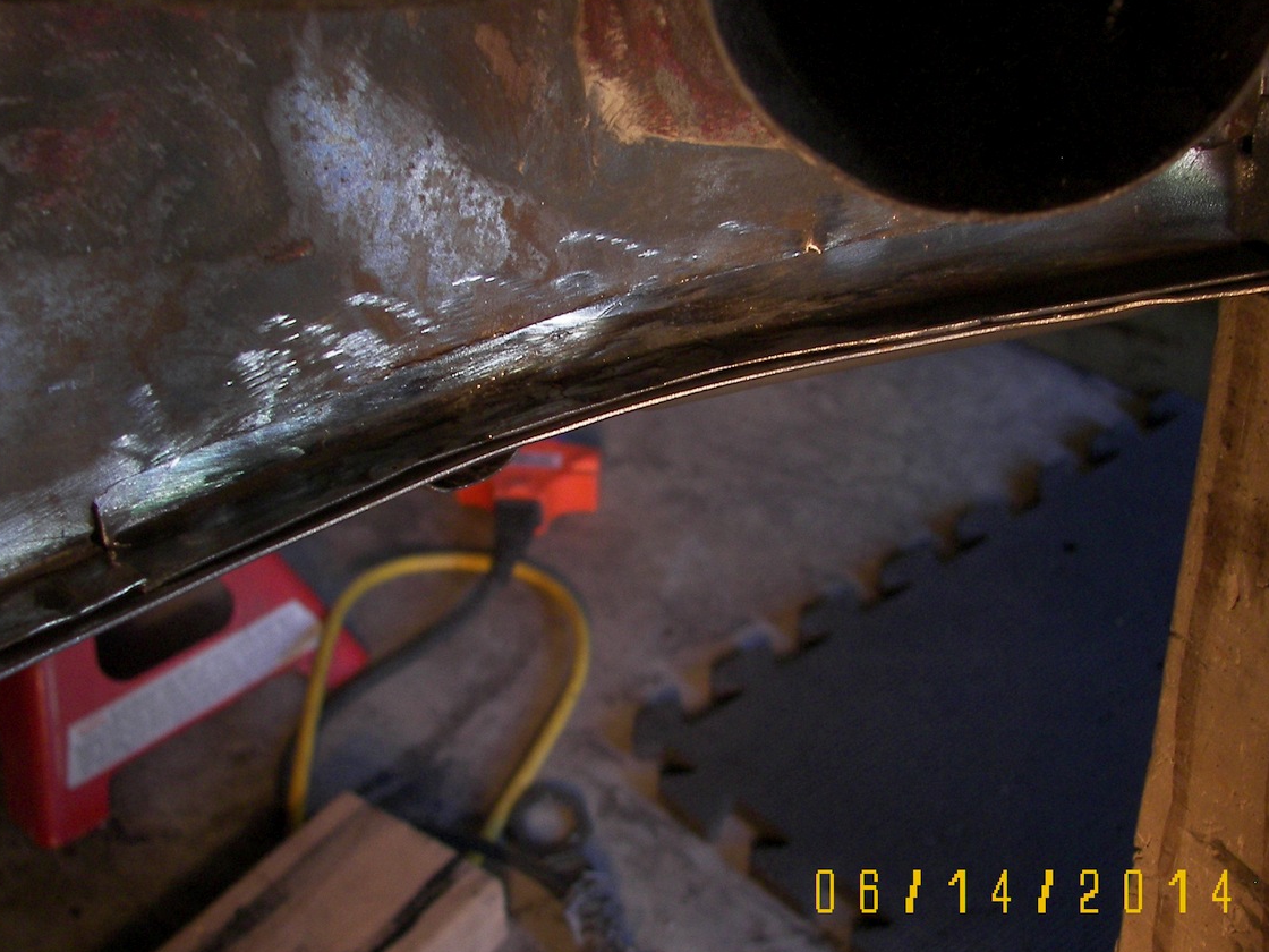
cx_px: 651
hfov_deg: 42.1
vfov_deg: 32.2
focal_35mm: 45
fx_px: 1650
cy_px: 453
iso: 100
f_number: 2.8
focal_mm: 6
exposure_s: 1/30
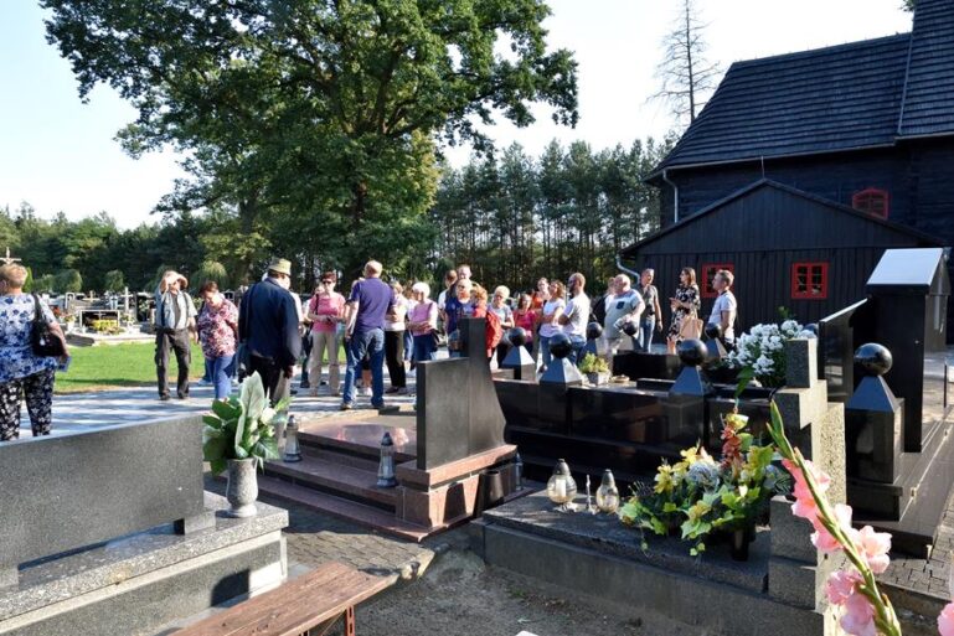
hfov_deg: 73.7
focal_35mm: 24
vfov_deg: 53.2
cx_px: 477
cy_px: 318
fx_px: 636
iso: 3200
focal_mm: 24
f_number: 13
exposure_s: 1/640
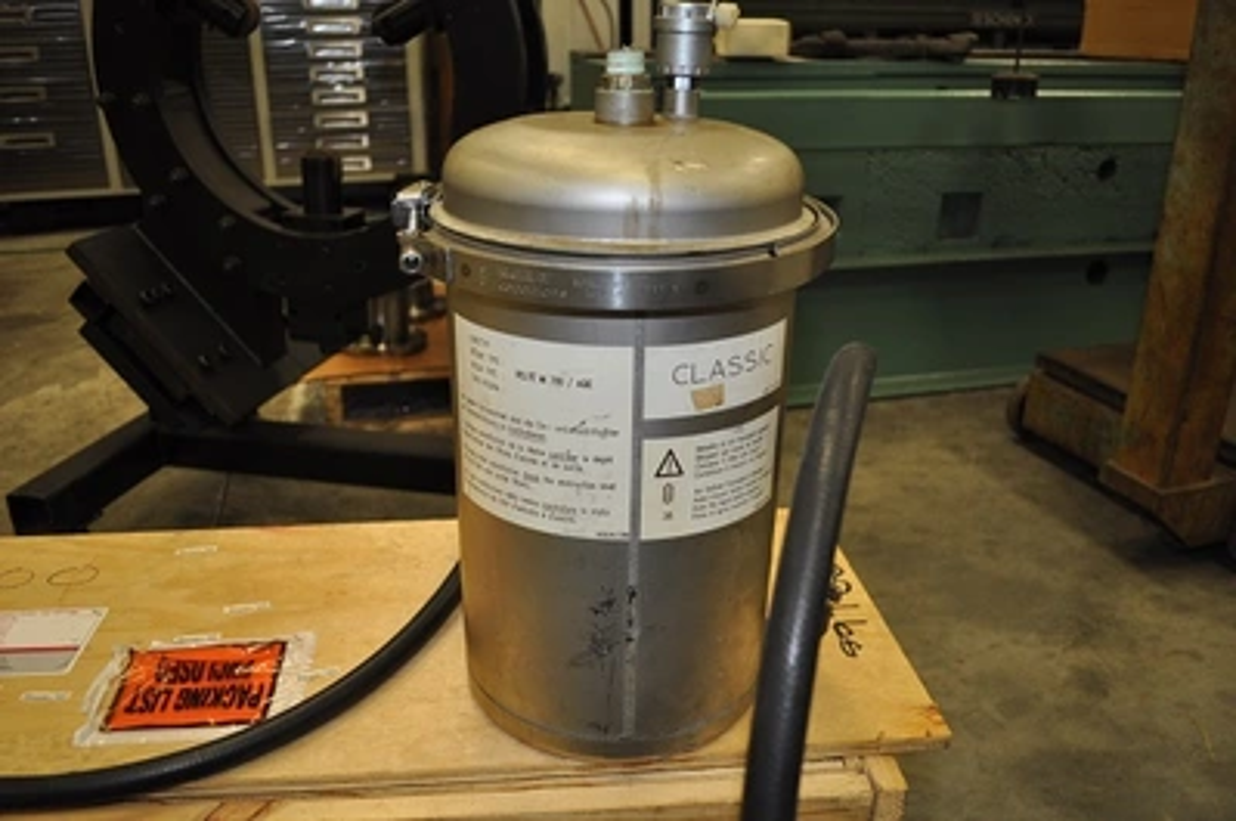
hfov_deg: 62.0
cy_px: 410
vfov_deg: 43.5
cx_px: 618
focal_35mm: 30
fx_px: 1029
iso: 500
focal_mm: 20
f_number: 3.8
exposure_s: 1/100
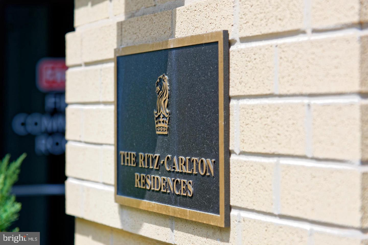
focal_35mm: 110
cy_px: 122
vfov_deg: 12.5
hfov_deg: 18.6
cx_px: 184
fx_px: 1124
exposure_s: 1/640
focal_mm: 110
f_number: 5
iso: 320
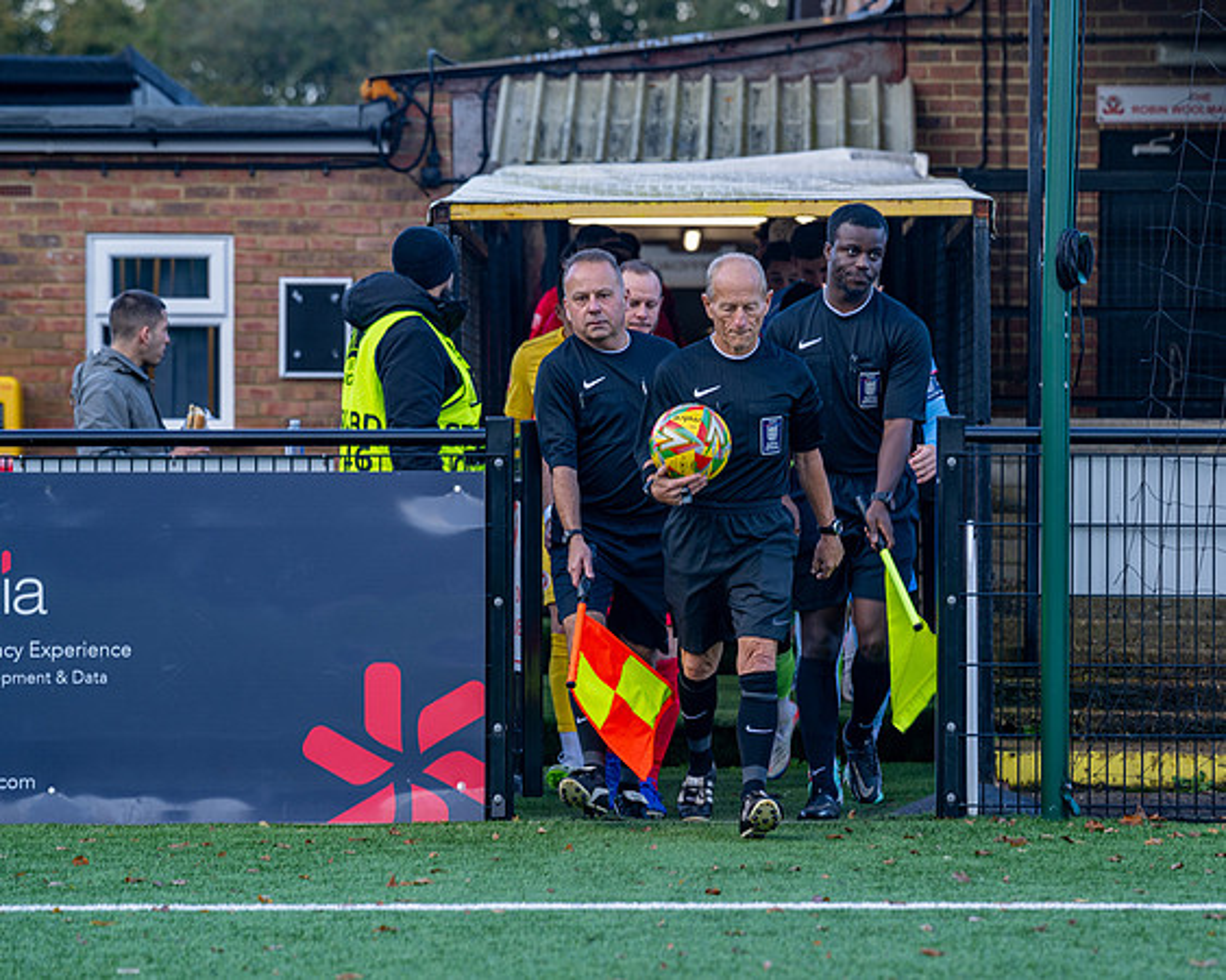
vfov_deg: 9.7
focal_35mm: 159
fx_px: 5762
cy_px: 480
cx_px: 752
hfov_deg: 12.1
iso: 160
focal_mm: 135
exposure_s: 1/200
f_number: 4
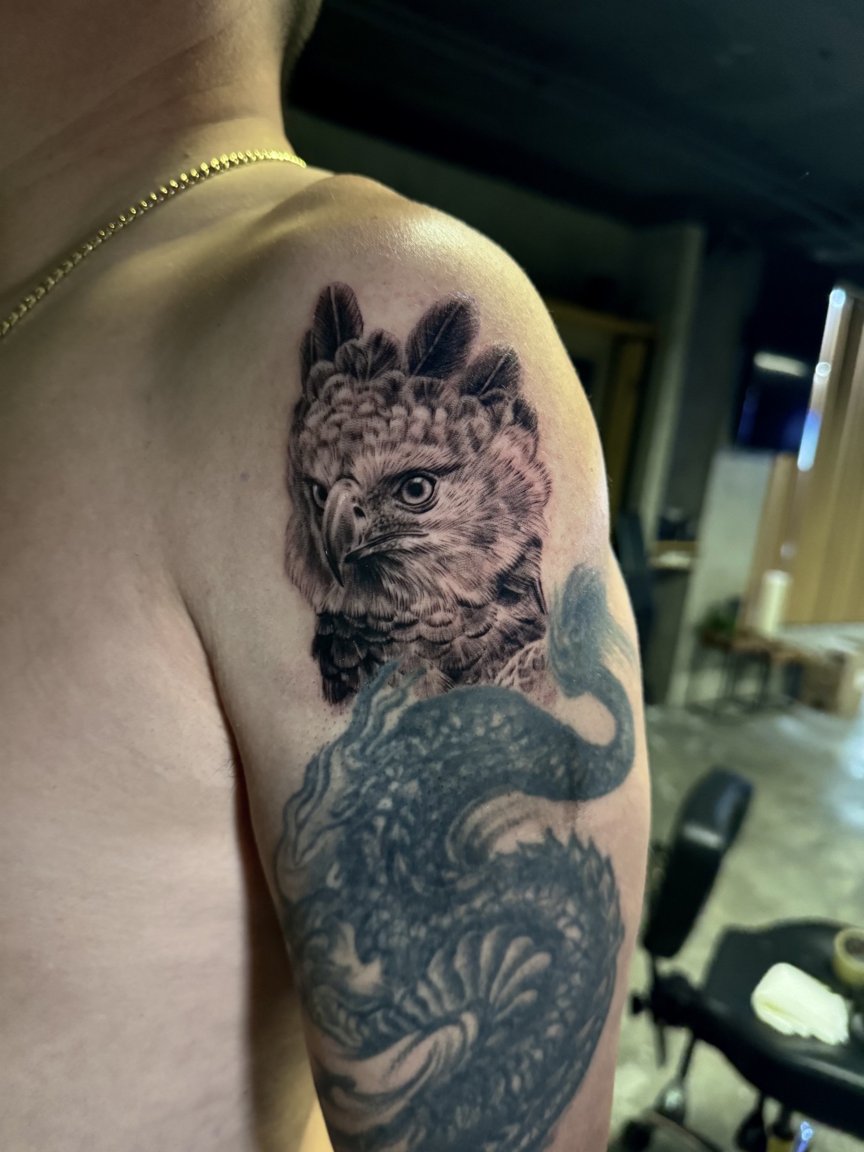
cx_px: 432
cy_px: 576
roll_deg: -7.1
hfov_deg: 56.8
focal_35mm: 24
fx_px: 799
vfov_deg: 71.6
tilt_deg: -10.6
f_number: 1.78
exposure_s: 1/40
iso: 1000
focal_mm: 6.76
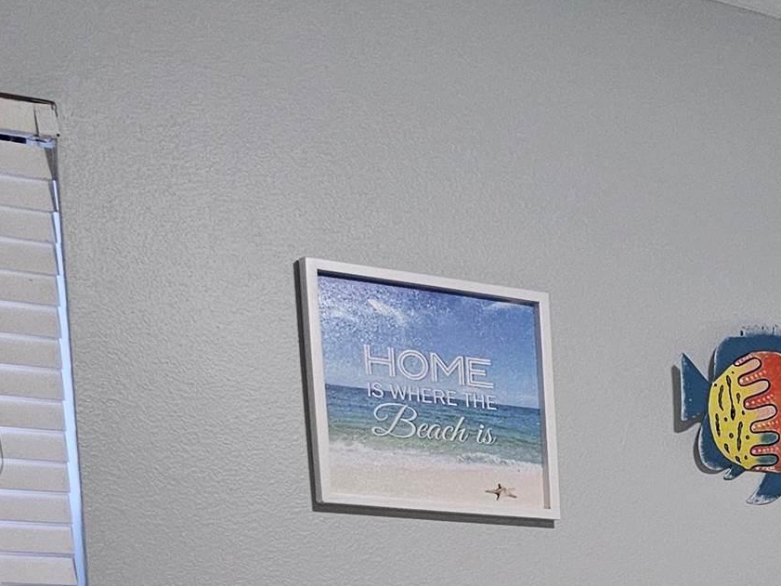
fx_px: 1895
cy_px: 940
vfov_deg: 15.8
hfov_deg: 19.1
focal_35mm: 84
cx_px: 1310
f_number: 1.7
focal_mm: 6.3
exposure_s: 1/60
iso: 640
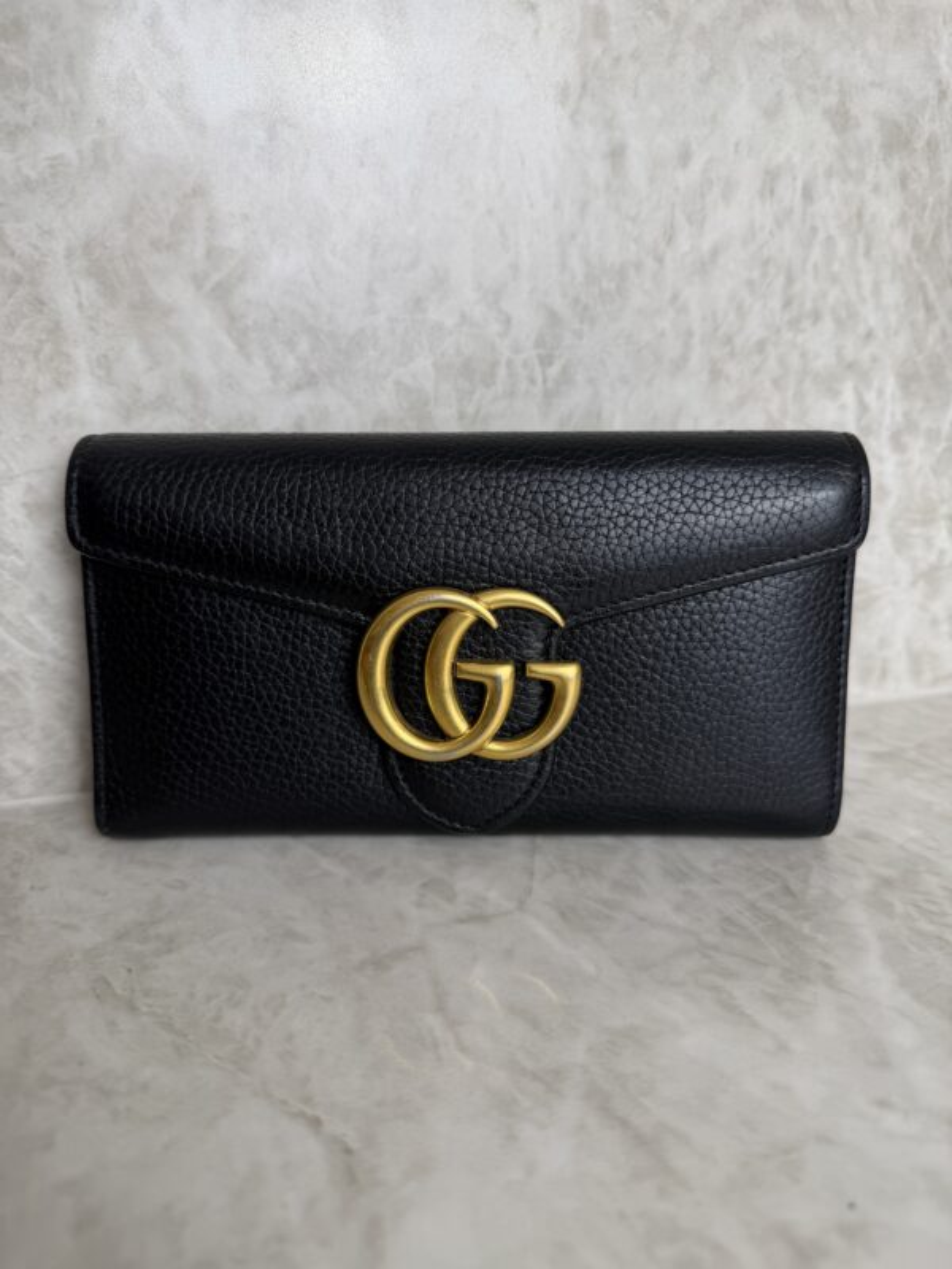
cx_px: 476
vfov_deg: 71.6
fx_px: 880
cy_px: 634
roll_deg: -0.6
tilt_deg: -16.8
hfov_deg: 56.8
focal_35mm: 24
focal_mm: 6.76
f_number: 1.78
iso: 64
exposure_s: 1/120
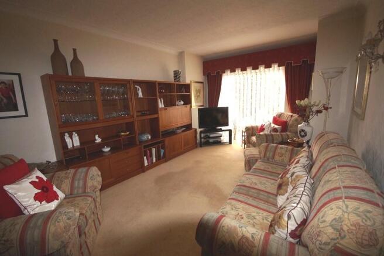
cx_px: 192
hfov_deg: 100.4
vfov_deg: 77.3
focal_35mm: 15
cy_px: 128
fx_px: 160
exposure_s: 1/60
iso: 800
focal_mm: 10
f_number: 5.6
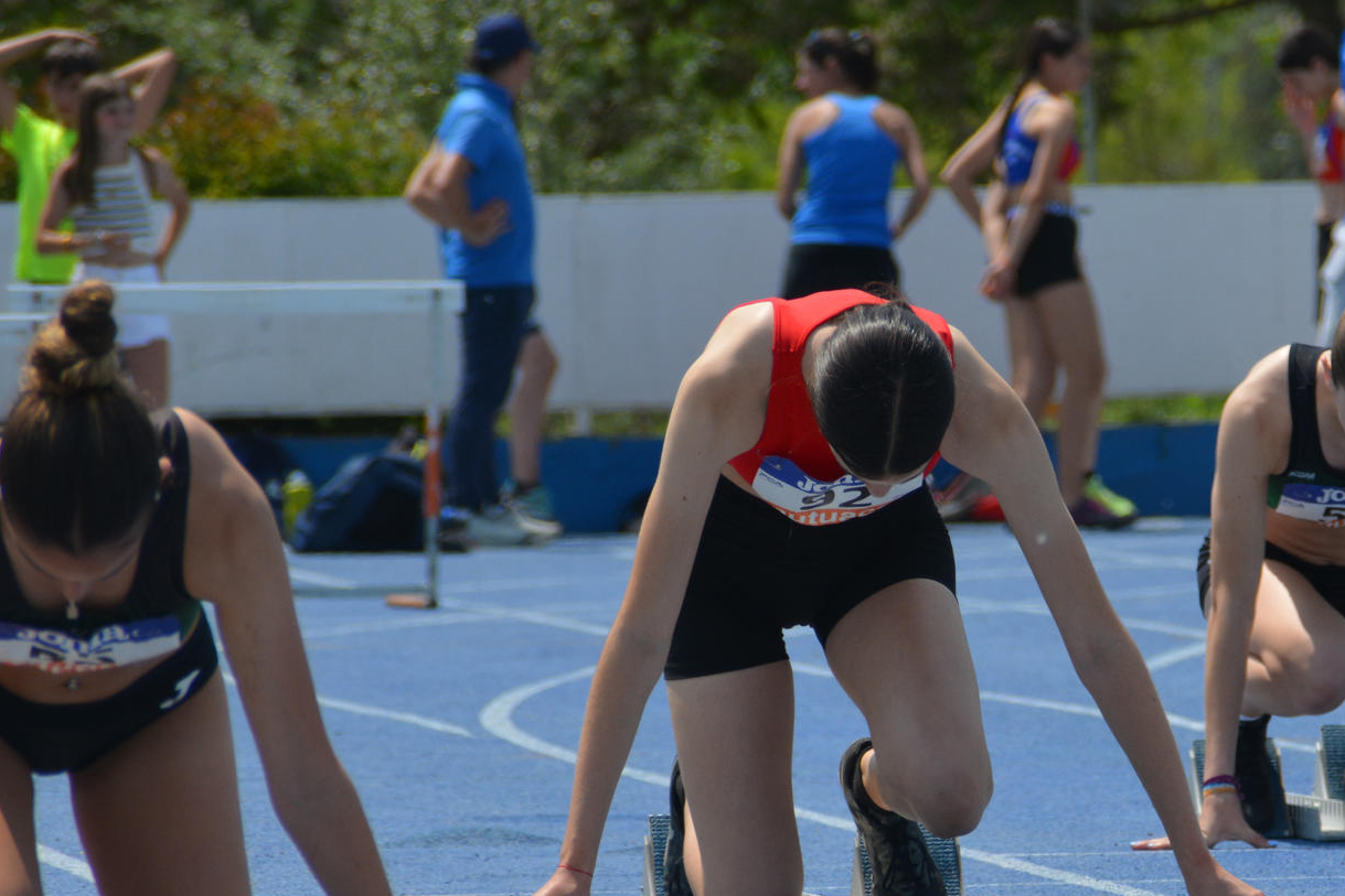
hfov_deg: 4.1
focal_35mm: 504
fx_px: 18831
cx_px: 996
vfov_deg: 2.7
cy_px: 673
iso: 400
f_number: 6.3
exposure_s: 1/1600
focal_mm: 200
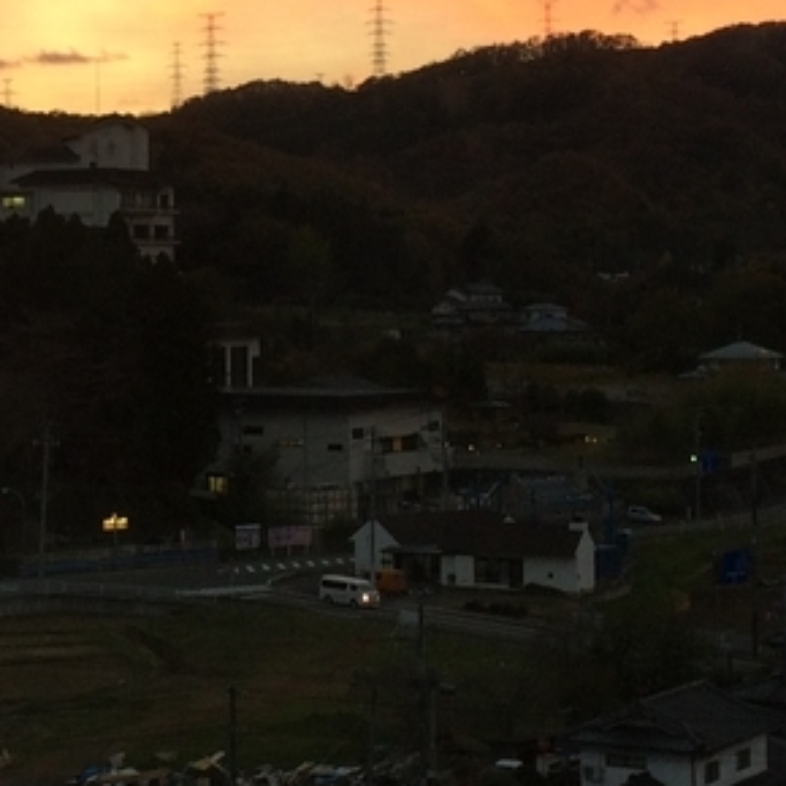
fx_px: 2723
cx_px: -14
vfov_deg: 16.4
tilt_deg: +2.1
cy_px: 225
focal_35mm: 106
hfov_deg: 16.1
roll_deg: +0.0
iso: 50
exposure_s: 1/60
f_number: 2.2
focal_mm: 4.15
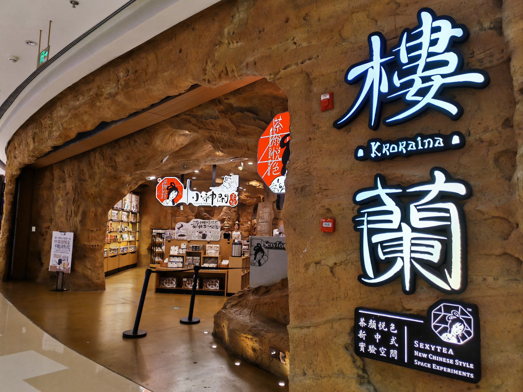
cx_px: 262
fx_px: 408
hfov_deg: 65.3
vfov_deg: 51.4
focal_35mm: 27
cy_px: 196
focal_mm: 5.52
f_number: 1.9
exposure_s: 1/100
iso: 64
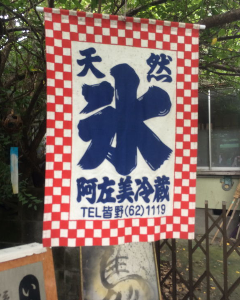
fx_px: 284
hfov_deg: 45.8
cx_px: 120
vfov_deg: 55.6
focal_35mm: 32
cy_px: 148
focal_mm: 4.12
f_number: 2.2
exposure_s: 1/20
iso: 40
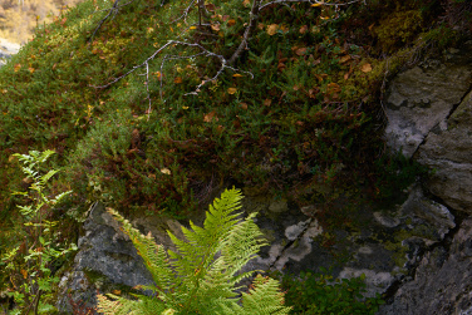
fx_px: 1220
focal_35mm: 93
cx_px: -94
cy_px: 301
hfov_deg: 20.5
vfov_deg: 14.5
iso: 100
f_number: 8
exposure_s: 1/40
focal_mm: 35
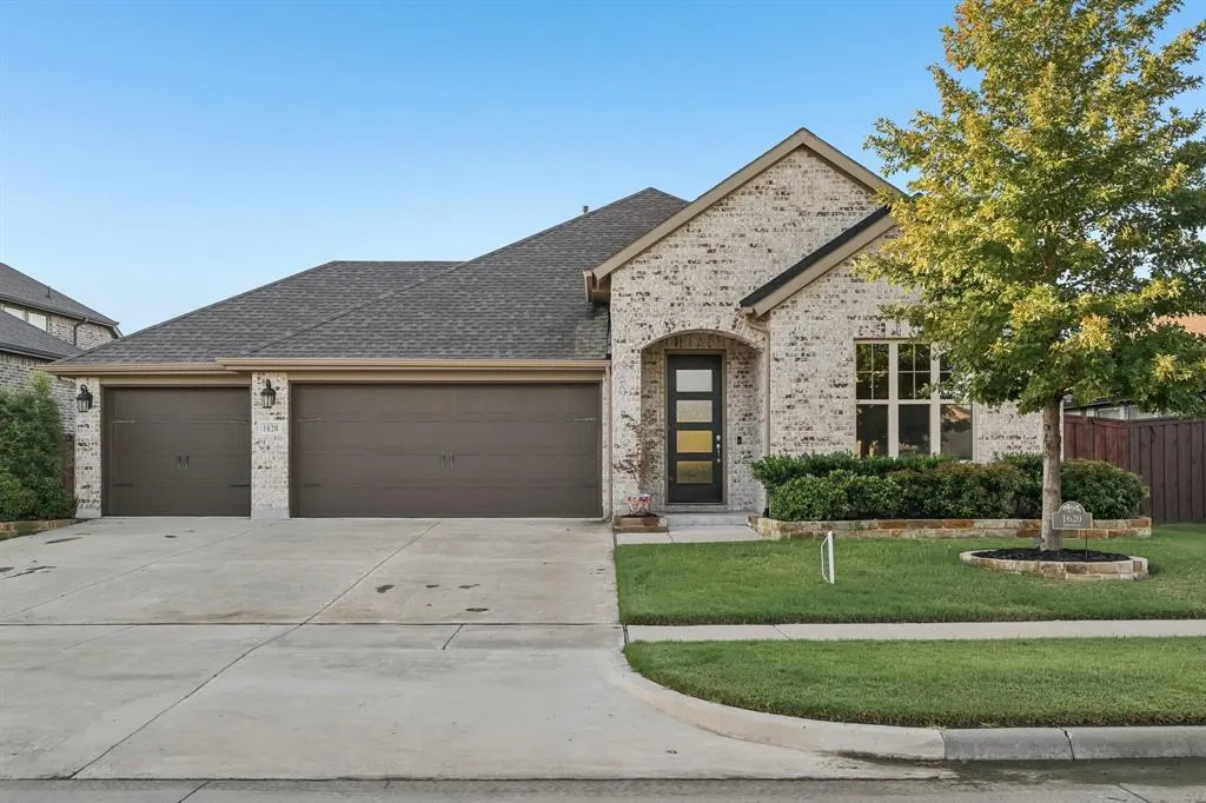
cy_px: 402
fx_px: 1005
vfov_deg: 43.6
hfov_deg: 61.9
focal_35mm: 30
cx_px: 603
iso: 400
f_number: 8
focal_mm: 30
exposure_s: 1/200
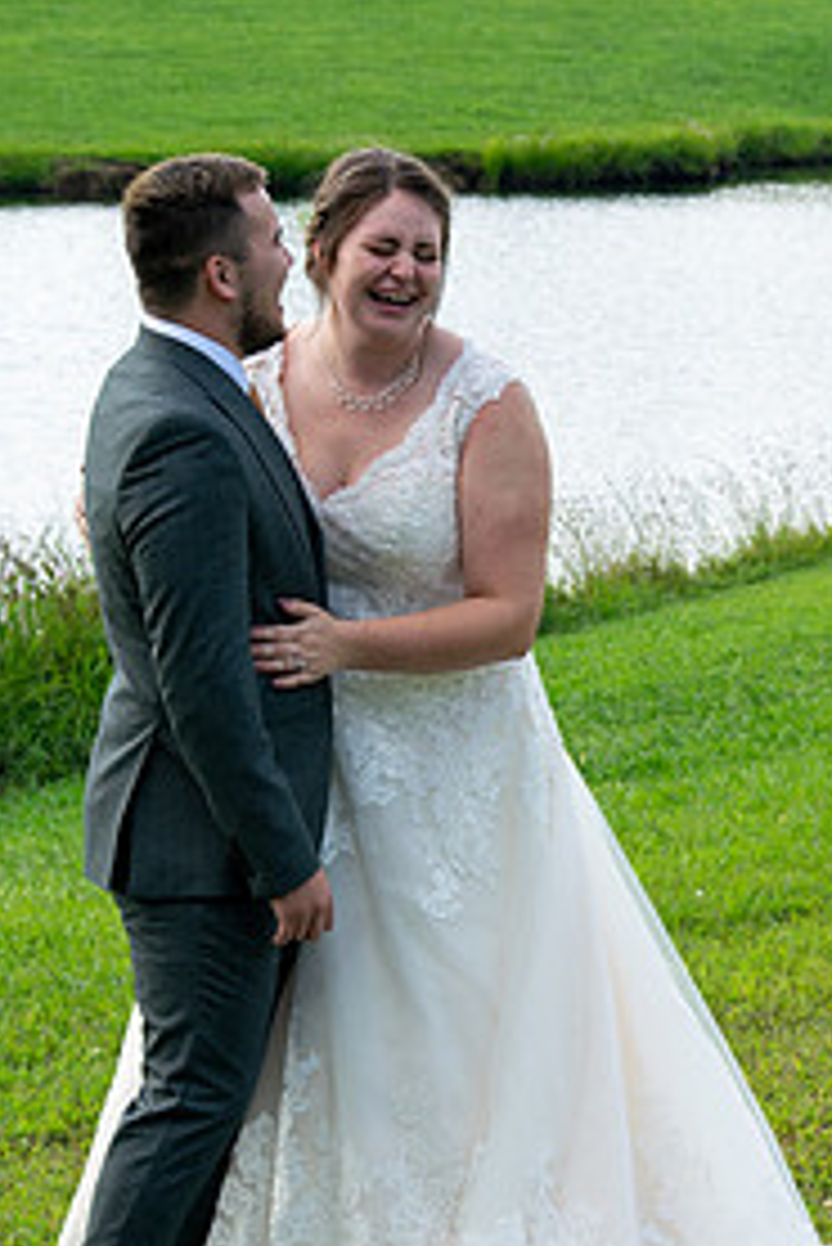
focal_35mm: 134
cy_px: 612
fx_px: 4639
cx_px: 526
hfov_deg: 10.2
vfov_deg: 15.3
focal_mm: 55
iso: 200
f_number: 8
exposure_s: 1/250
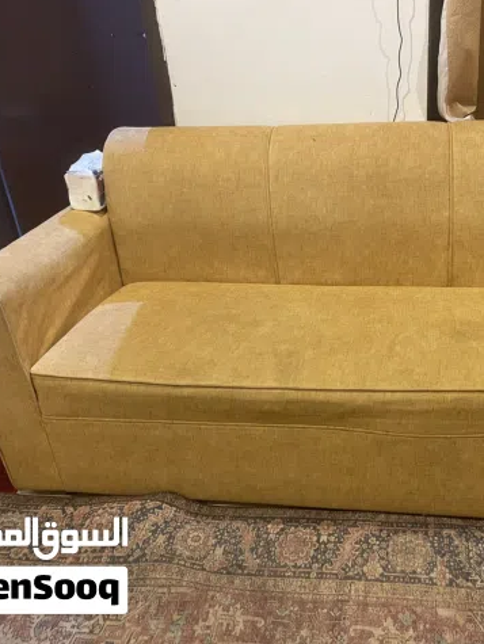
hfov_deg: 40.1
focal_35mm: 35
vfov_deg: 52.6
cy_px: 321
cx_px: 332
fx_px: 652
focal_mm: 4.2
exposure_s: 1/60
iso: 250
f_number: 1.6
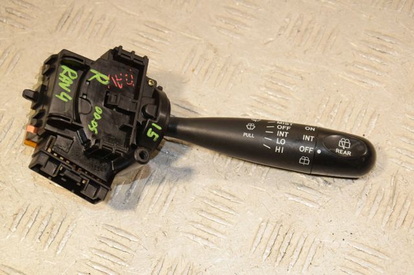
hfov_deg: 23.4
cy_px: 138
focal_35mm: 87
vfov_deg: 15.7
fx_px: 1000
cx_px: 207
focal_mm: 58
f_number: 7.1
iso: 800
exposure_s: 1/200
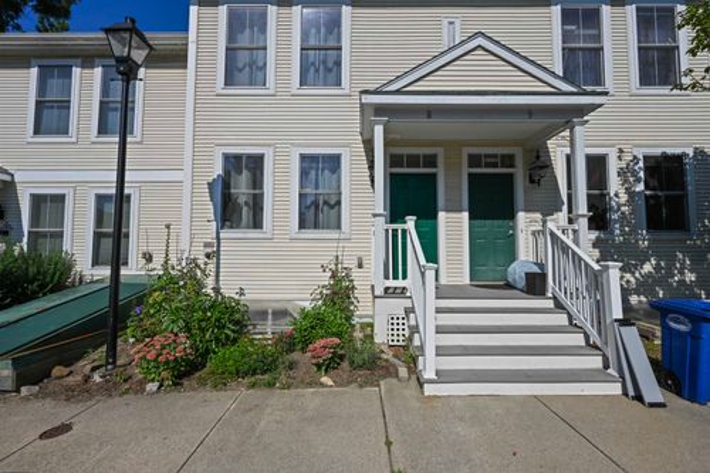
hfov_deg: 98.6
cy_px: 236
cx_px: 355
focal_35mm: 16
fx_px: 306
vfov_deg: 75.5
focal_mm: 15.5
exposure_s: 1/160
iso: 100
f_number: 14
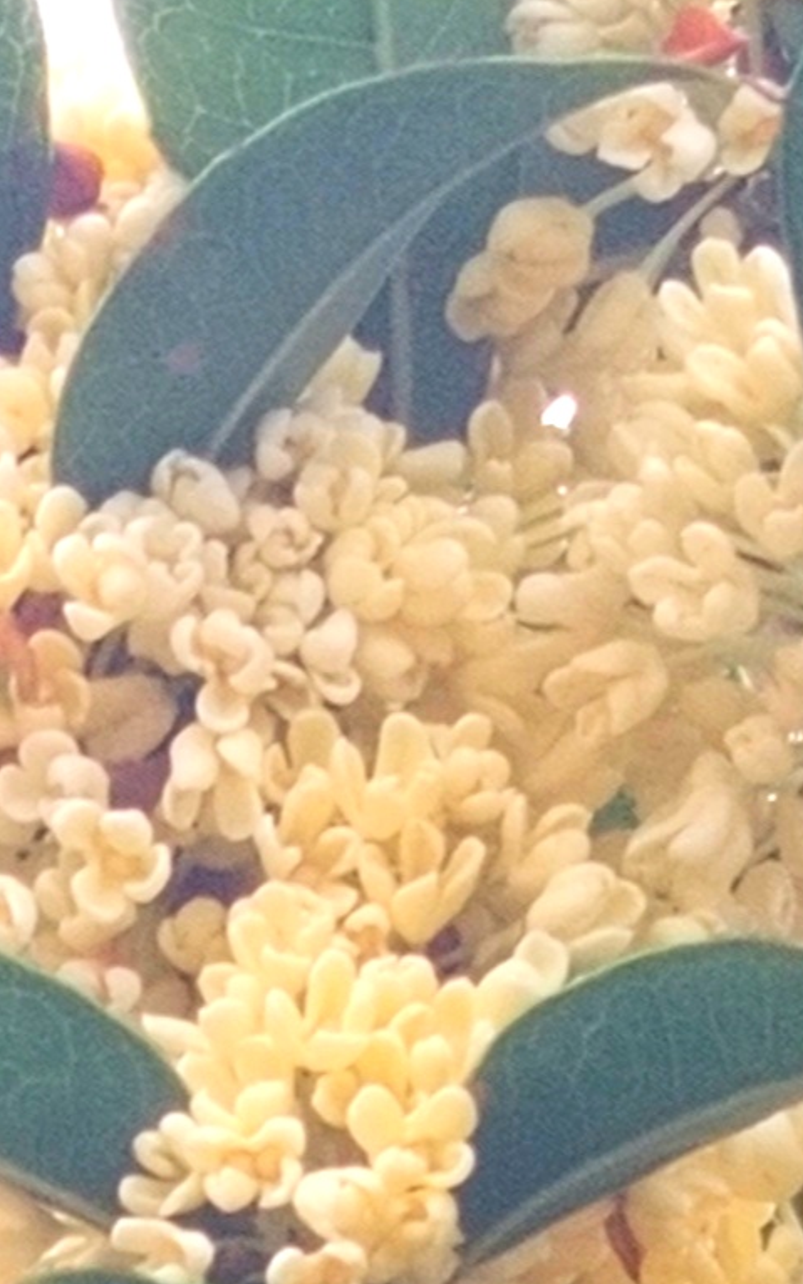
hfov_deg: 3.3
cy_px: 2858
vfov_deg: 5.2
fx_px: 13756
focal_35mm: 393
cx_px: -145
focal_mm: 5.25
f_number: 1.75
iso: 100
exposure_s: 1/154
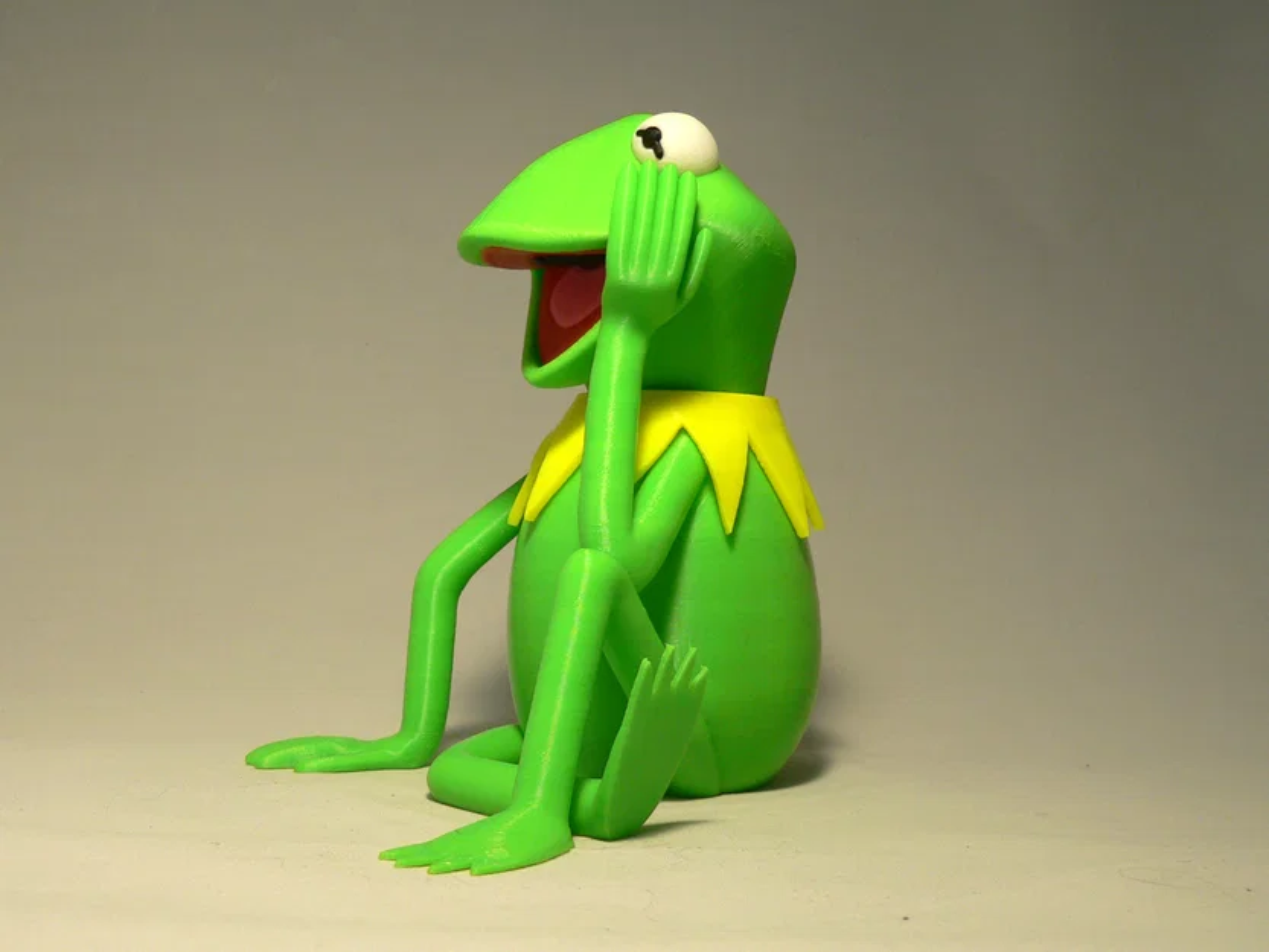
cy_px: 476
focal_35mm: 36
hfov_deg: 51.3
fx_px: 1320
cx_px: 634
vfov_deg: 39.7
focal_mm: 6
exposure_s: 1/60
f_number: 2.8
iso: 150
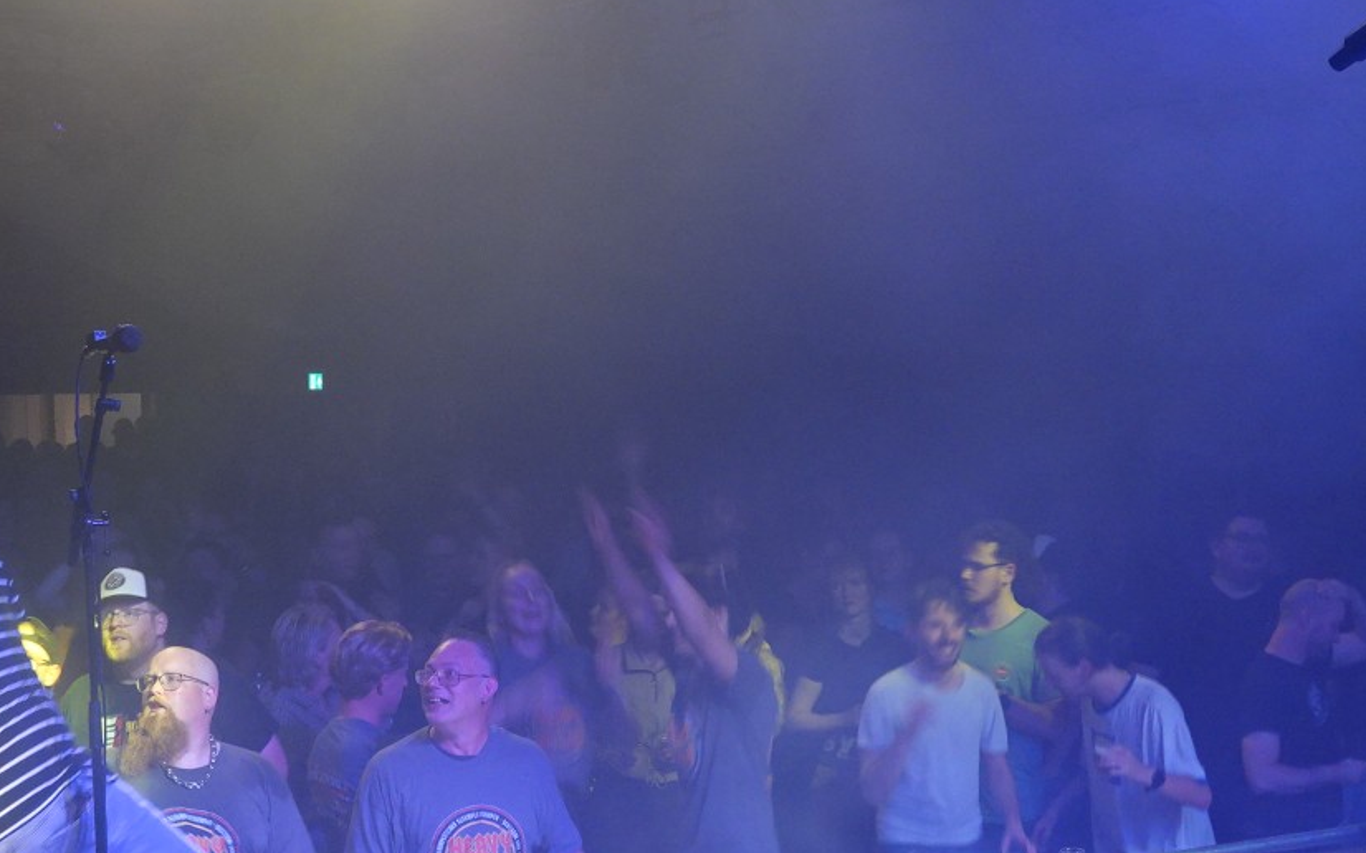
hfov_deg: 30.2
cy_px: 689
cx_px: 599
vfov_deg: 18.9
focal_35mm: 68
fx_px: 2531
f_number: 2.8
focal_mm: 12.33
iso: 800
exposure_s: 1/25
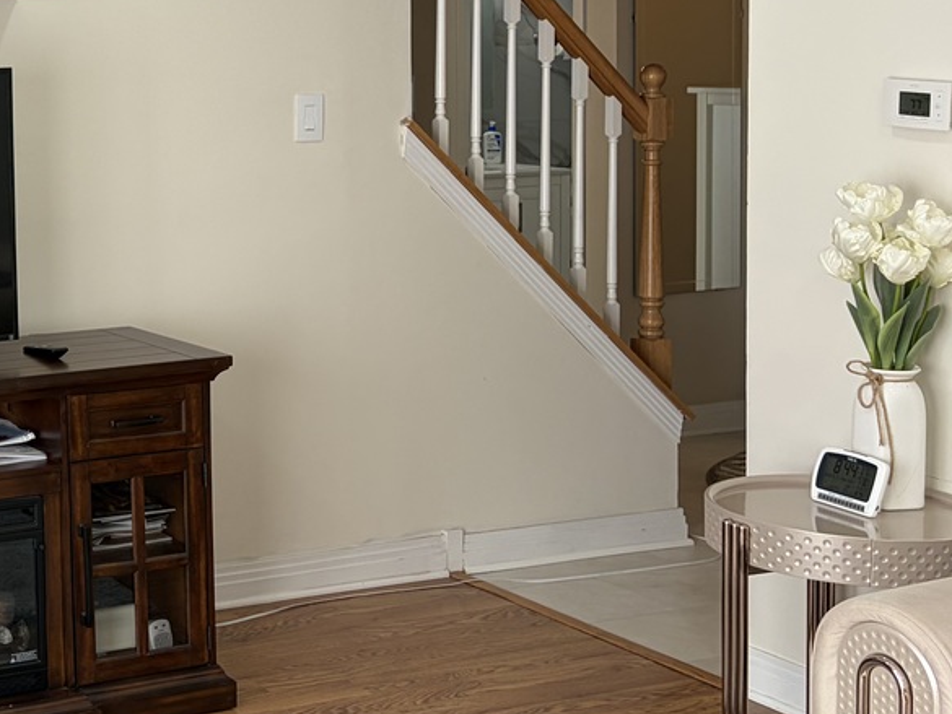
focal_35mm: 64
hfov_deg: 26.8
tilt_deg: -2.9
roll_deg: +1.6
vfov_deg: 22.7
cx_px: -194
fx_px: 1760
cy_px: 159
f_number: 1.6
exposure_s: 1/121
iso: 40
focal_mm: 5.96
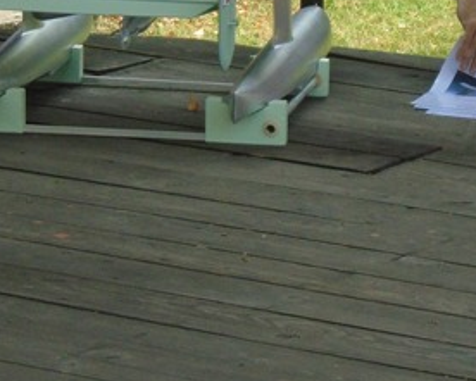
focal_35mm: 263
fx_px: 3706
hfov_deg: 7.3
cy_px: -34
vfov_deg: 5.9
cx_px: 343
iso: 250
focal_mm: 16.4
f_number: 5.1
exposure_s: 1/250
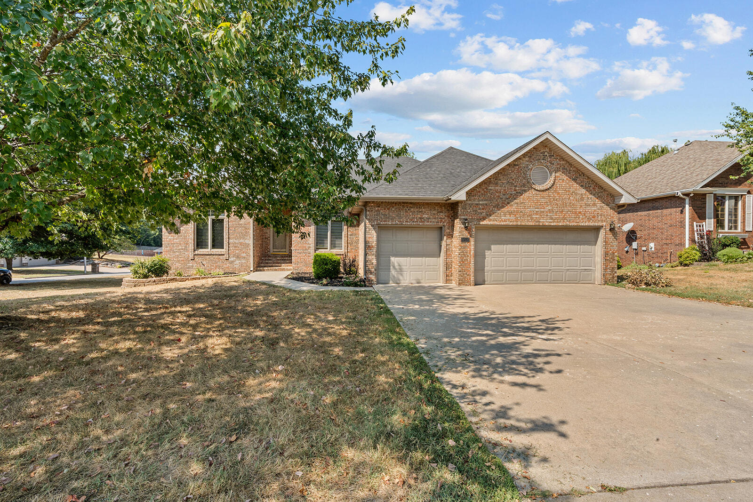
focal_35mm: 16
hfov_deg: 96.7
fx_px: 335
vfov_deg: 73.8
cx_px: 376
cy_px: 251
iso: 400
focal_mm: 16
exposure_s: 1/60
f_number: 18
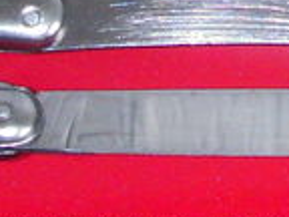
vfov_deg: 5.6
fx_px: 2204
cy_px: -143
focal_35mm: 264
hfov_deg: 7.5
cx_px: 263
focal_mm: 6.3
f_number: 3.5
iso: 200
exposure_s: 1/30
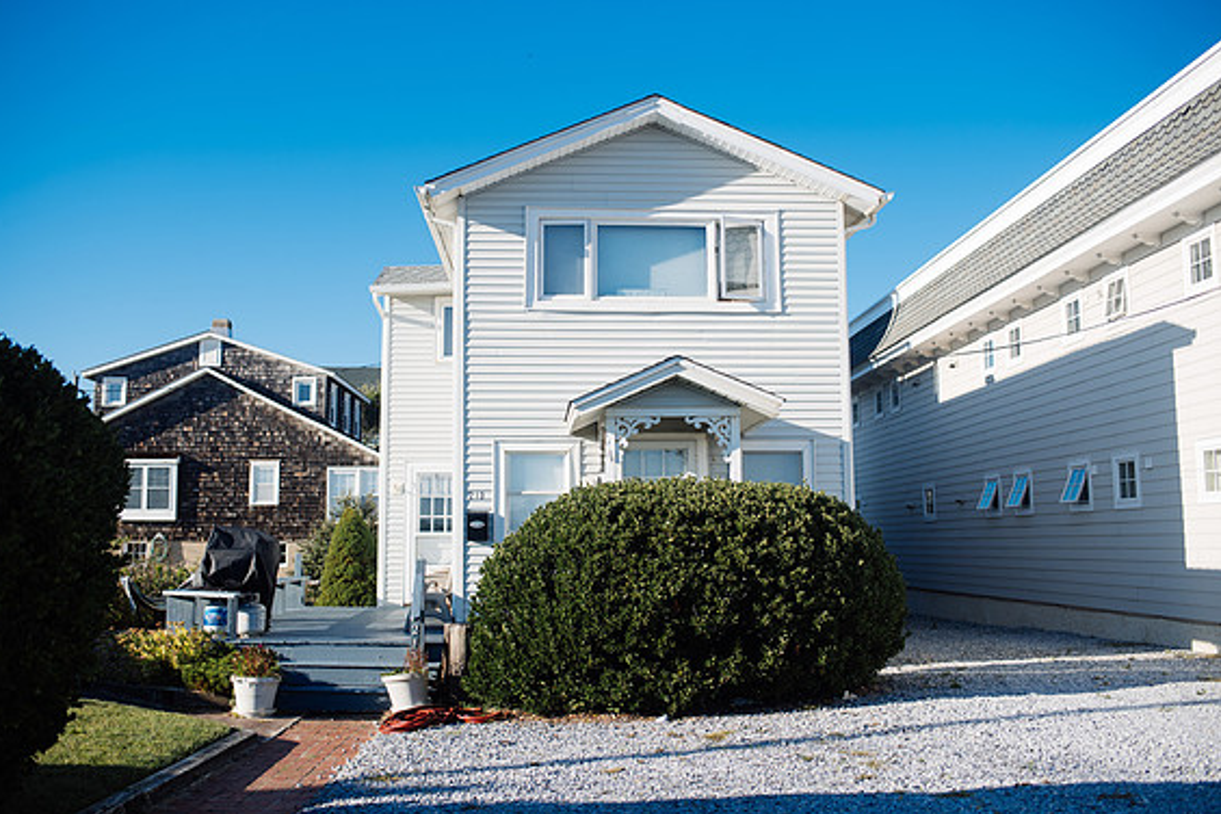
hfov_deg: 53.1
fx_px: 1221
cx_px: 595
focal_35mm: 36
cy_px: 399
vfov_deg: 36.9
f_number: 2.8
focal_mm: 35
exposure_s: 1/1250
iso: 100
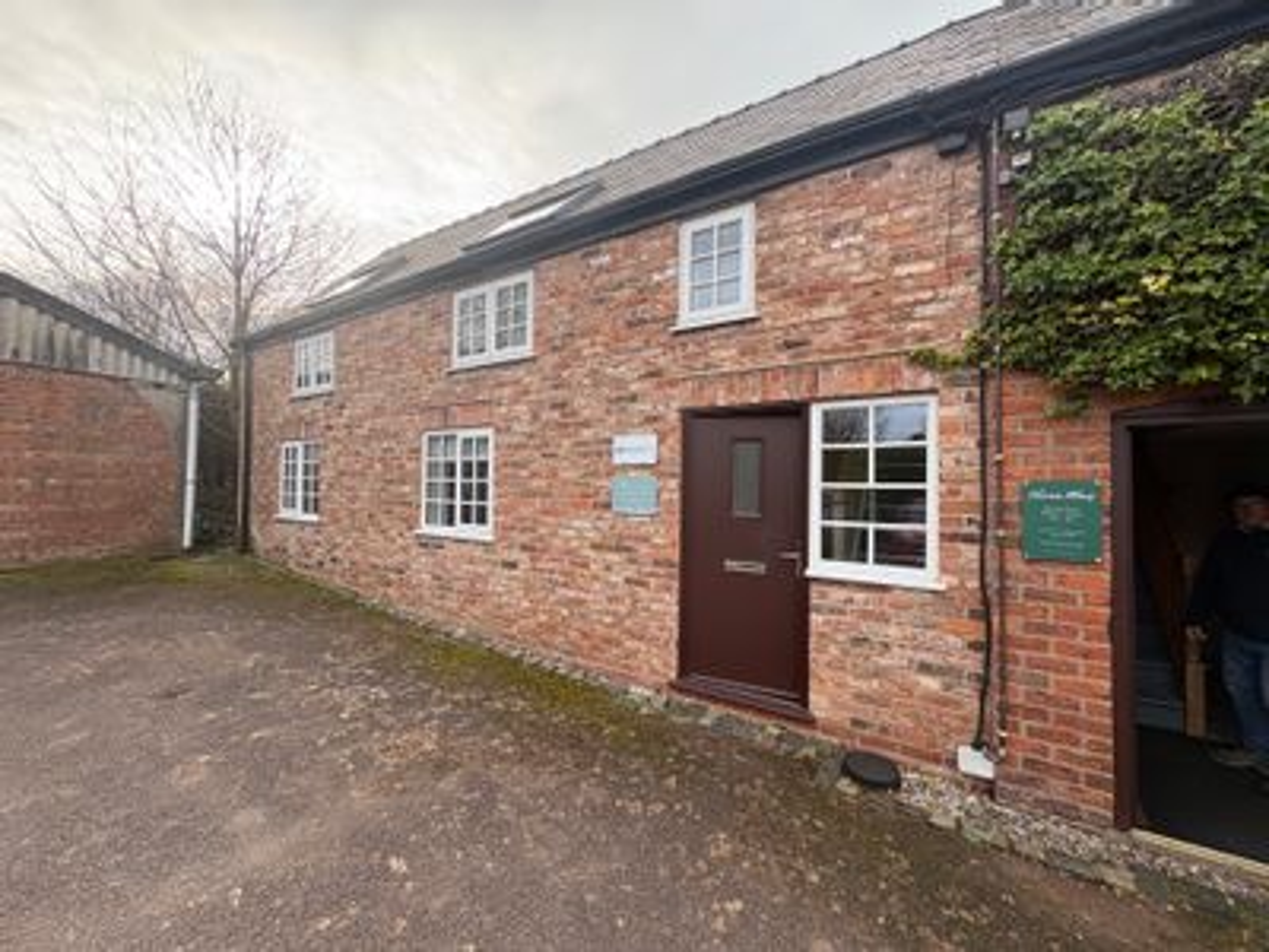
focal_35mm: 14
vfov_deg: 85.7
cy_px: 476
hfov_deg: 102.1
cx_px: 634
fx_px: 513
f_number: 2.2
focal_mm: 2.22
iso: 40
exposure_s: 1/227
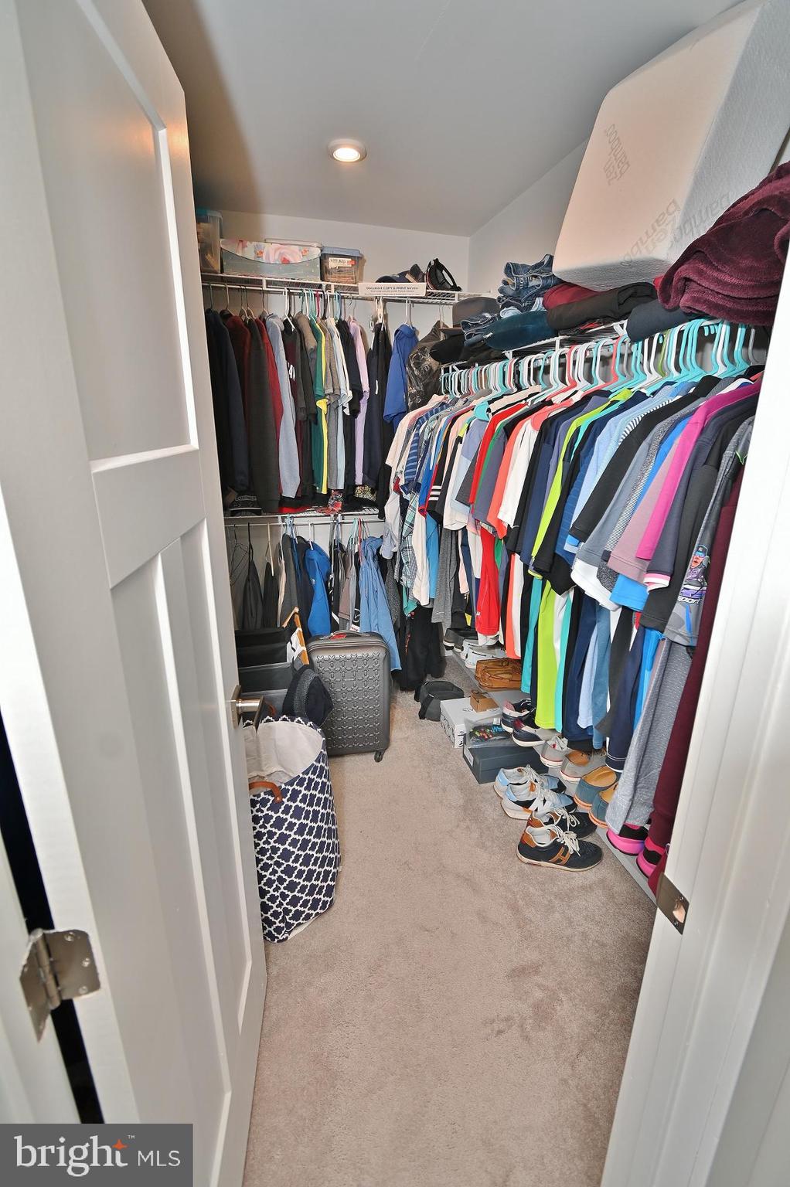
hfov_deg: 77.2
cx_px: 395
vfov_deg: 100.4
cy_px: 594
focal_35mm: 15
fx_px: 494
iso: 125
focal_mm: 10
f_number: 4.5
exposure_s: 1/60
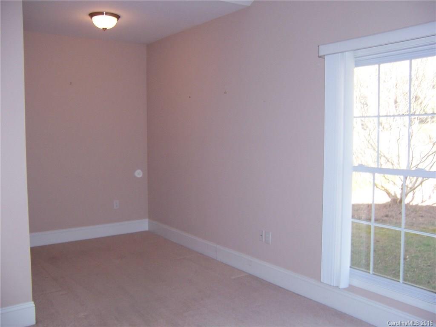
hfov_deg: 55.4
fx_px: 416
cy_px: 164
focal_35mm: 33
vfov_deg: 42.9
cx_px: 218
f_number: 2.8
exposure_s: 1/60
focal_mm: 5.5
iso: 140
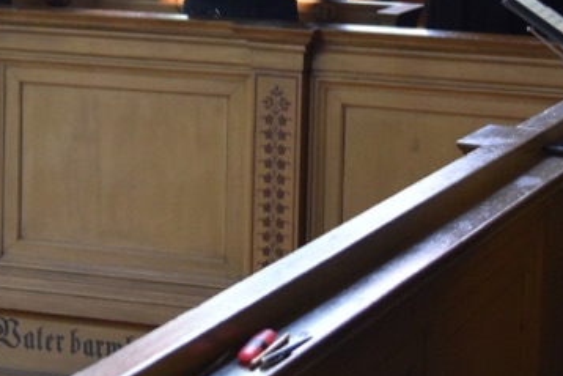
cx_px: 266
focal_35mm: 134
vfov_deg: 10.2
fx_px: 2096
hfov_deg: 15.3
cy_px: 7
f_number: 4
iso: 4000
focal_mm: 40
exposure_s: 1/60
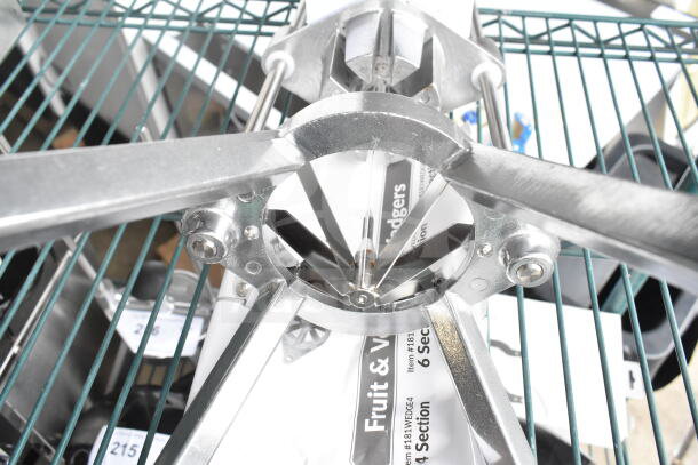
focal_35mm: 32
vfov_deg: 41.7
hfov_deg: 59.5
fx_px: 611
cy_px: 232
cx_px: 349
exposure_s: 1/200
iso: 1600
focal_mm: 21
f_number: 7.1
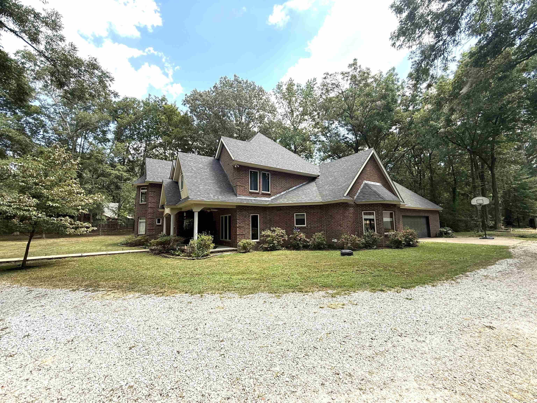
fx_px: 217
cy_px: 202
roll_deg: +0.8
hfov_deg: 102.1
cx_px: 268
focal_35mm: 14
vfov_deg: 85.7
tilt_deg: +7.0
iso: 64
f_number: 2.2
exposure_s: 1/253
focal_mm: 2.22
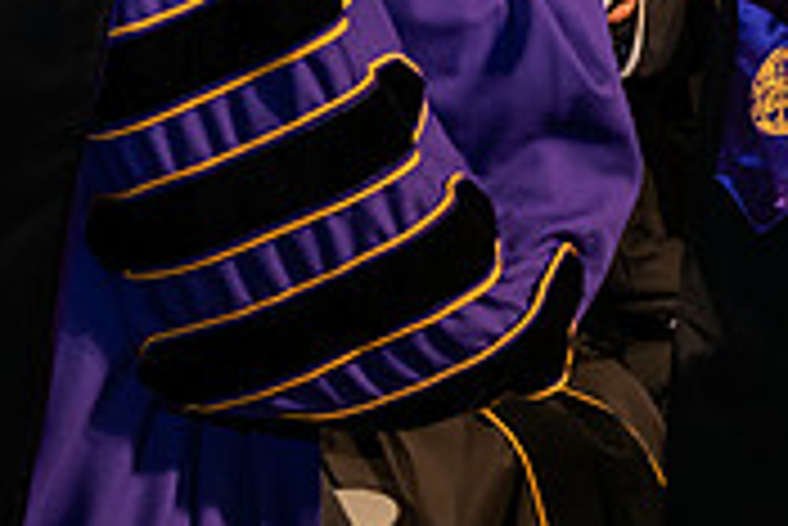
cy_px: -312
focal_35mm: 199
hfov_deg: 10.3
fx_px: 4359
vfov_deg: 6.8
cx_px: 464
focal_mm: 60
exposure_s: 1/200
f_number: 6.3
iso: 1600
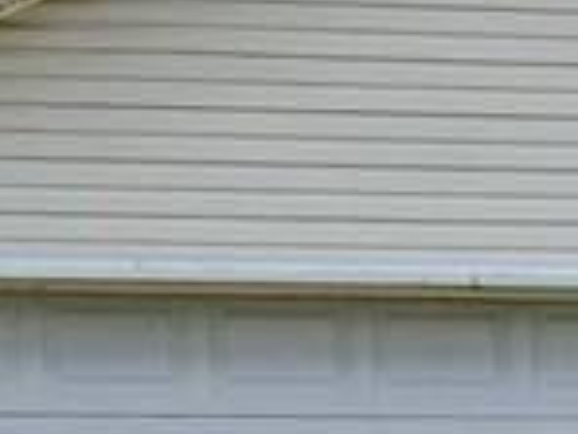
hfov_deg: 11.0
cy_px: 620
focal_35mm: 159
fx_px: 2655
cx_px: 1234
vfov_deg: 9.1
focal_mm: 5.4
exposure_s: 1/2913
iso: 25
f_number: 1.8
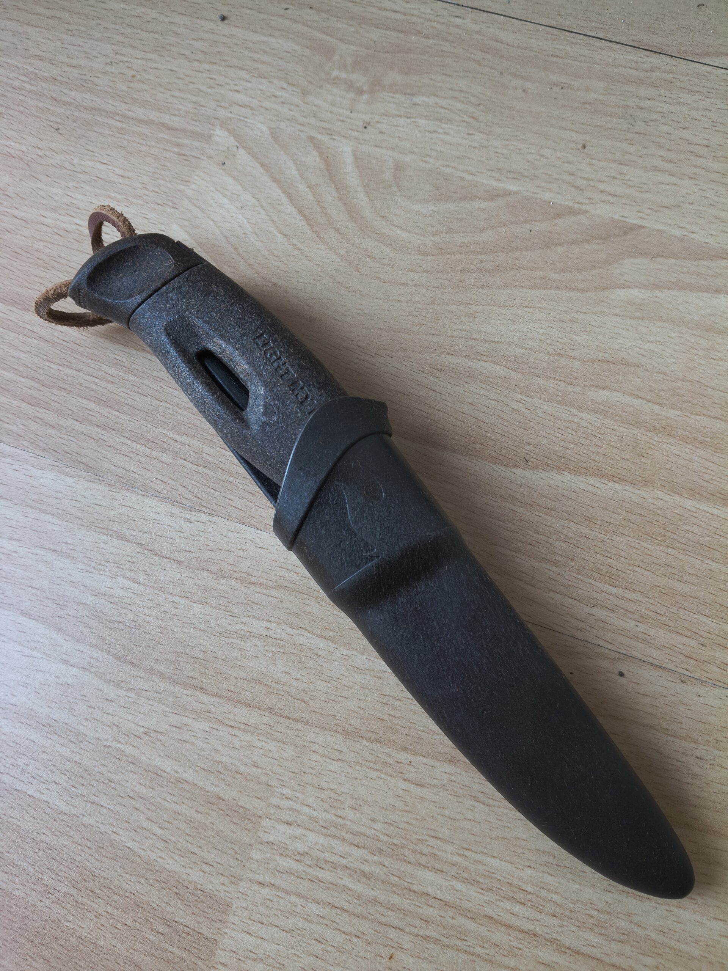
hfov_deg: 53.1
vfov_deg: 67.3
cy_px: 486
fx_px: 729
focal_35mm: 26
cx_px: 364
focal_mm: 4.81
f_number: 1.8
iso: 210
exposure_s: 1/50
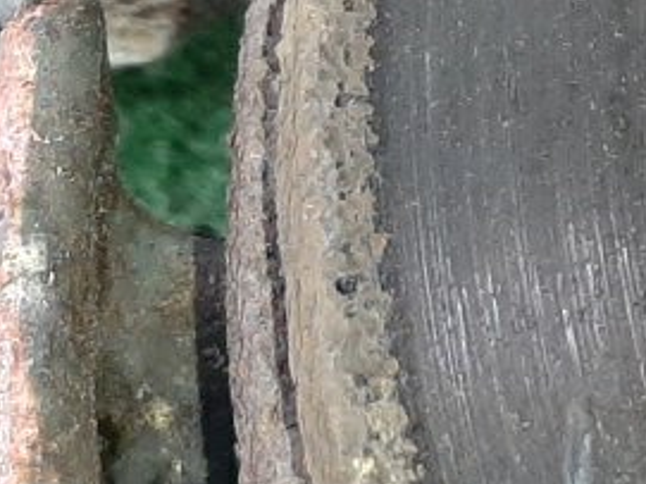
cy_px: -167
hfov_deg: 12.8
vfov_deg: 10.5
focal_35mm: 138
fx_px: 2574
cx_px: 1201
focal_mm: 3.93
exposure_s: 1/50
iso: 178
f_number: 1.7
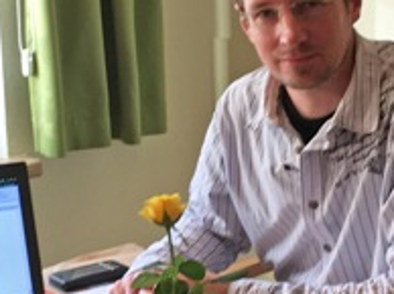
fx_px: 1307
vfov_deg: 12.8
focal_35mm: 115
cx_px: 229
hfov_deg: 17.1
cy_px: 126
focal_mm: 4.15
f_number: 2.2
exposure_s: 1/50
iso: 32
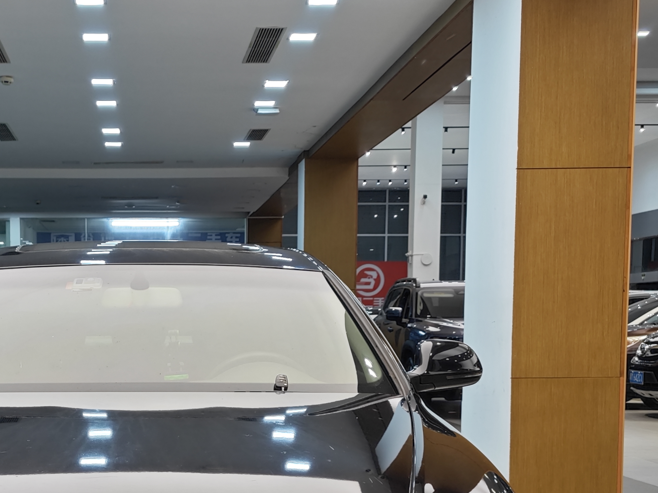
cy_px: 489
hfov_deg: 26.5
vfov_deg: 19.8
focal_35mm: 72
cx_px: 135
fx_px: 1369
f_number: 1.9
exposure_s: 1/100
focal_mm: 8.7
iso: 160
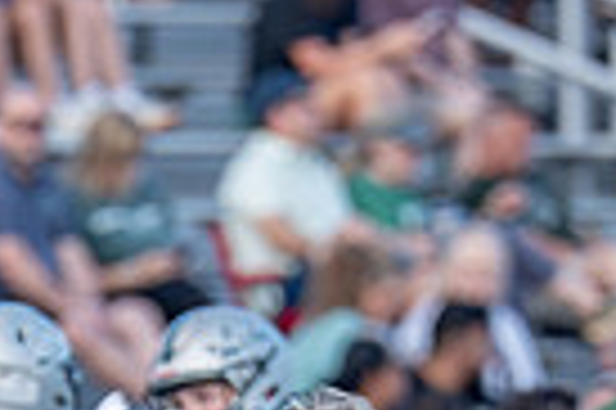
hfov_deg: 1.4
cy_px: 918
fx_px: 25841
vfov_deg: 0.9
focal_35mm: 1512
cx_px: 75
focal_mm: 200
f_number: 2.8
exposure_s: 1/1250
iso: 500
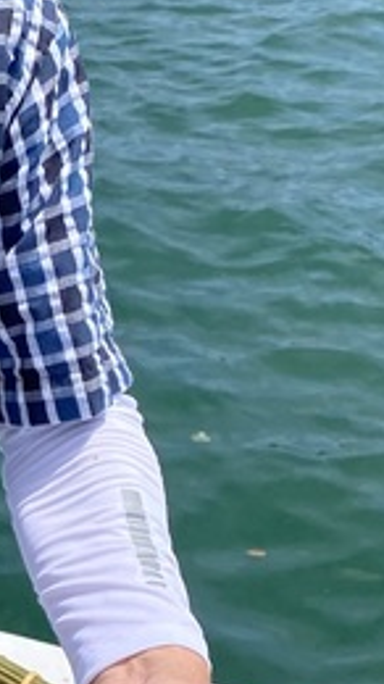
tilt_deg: -29.8
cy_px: 492
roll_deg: +4.1
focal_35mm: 93
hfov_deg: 11.9
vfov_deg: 22.8
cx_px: -316
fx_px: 1686
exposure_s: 1/4444
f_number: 1.8
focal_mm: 4.25
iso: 32
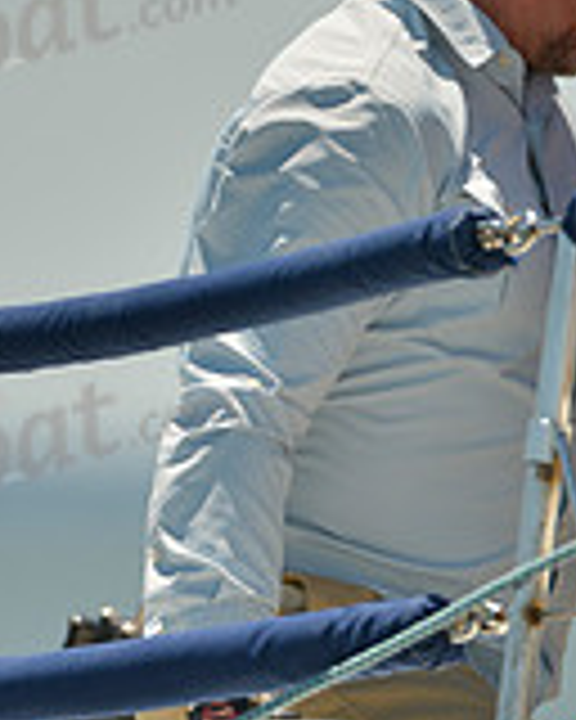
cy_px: 644
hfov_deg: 1.1
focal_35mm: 1358
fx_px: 28938
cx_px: 470
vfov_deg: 1.4
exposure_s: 1/1600
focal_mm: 400
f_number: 5
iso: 200
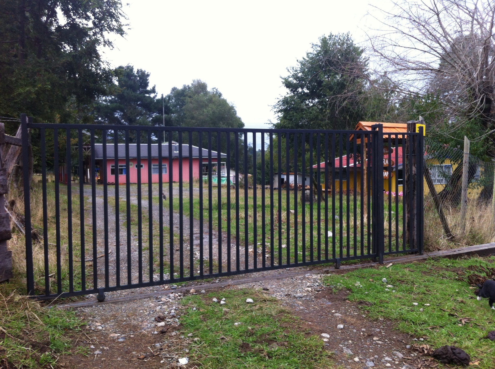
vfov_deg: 40.6
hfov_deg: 52.7
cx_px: 248
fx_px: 500
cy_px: 184
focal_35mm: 35
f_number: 2.8
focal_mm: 3.85
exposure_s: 1/120
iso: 100
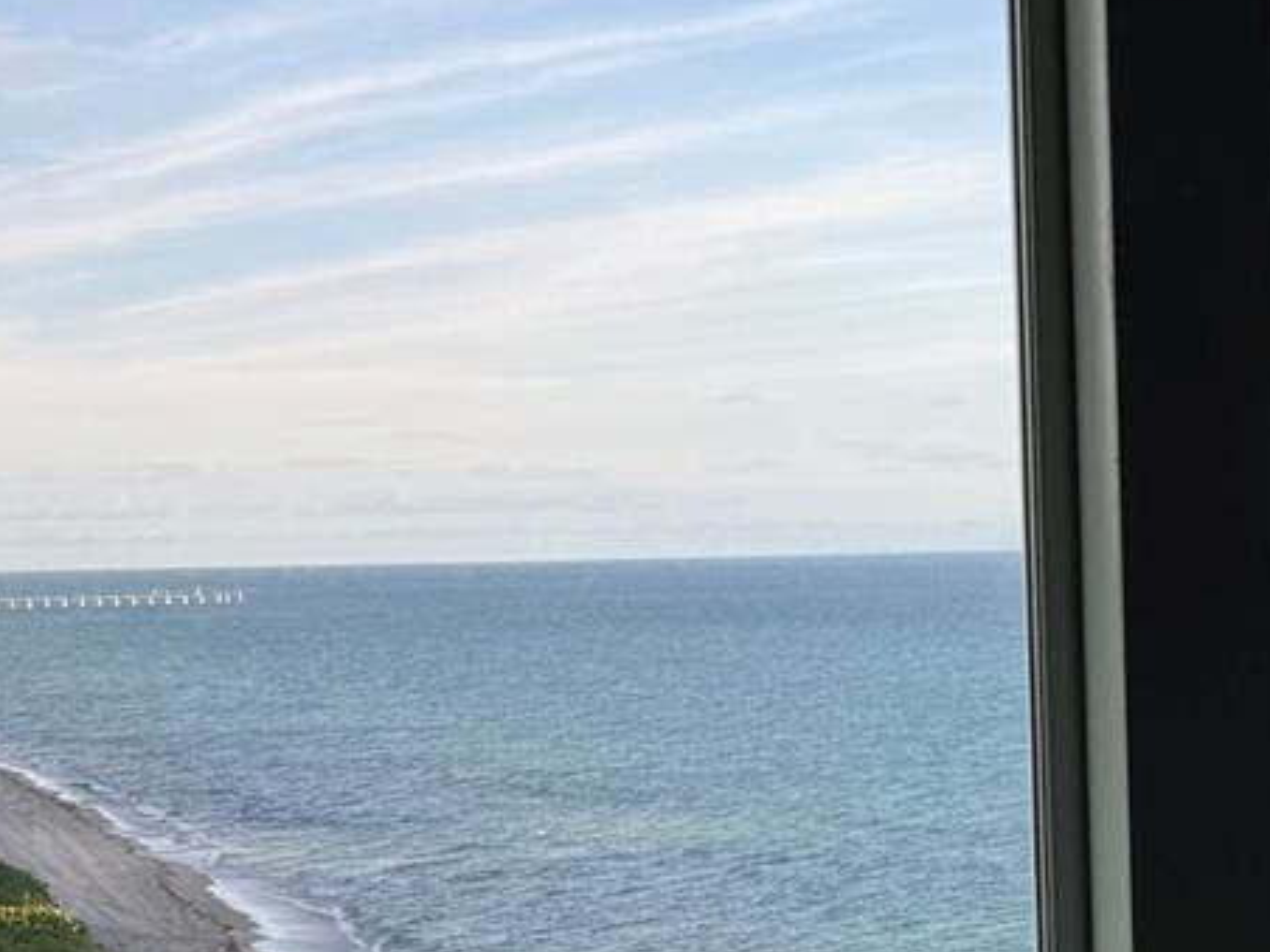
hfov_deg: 22.5
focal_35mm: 85
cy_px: 921
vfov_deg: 17.0
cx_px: 1110
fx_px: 3119
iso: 80
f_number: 1.78
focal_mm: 6.76
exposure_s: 1/627
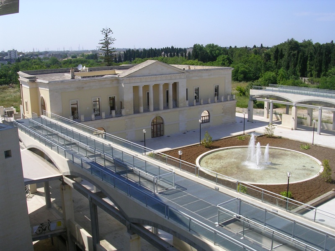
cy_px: 126
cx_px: 168
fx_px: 368
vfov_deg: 37.7
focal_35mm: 38
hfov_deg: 49.0
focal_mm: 5.8
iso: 50
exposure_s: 1/315
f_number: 5.6
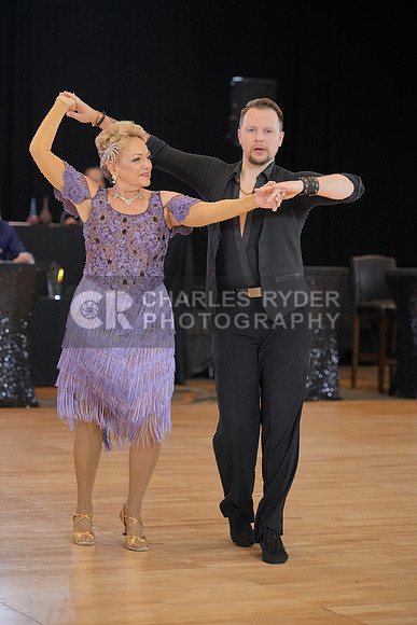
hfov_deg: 13.7
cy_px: 312
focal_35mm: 100
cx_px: 208
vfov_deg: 20.4
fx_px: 1736
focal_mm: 100
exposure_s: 1/500
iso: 2500
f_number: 3.2
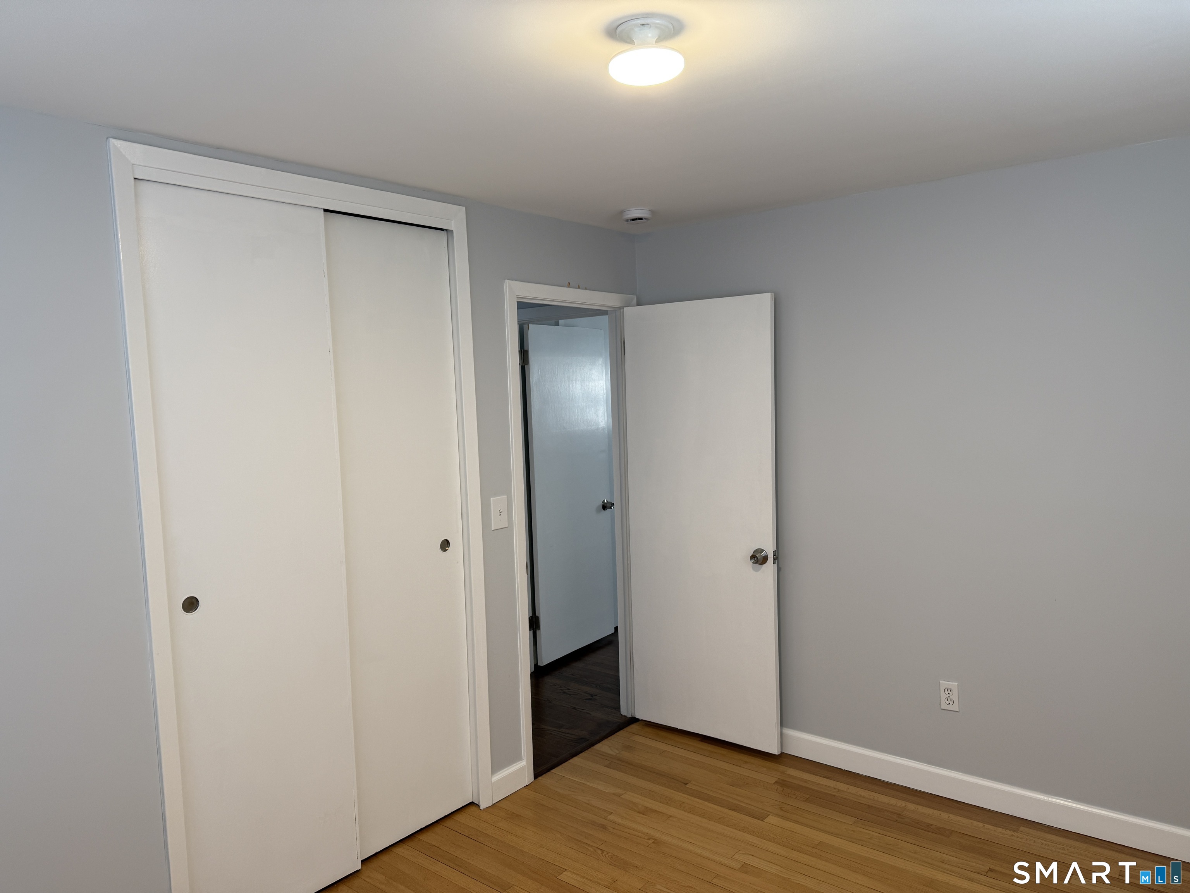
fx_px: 825
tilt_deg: -2.1
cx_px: 595
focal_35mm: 24
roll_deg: +1.9
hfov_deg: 71.6
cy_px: 446
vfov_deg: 56.8
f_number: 1.78
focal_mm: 6.76
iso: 100
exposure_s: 1/121
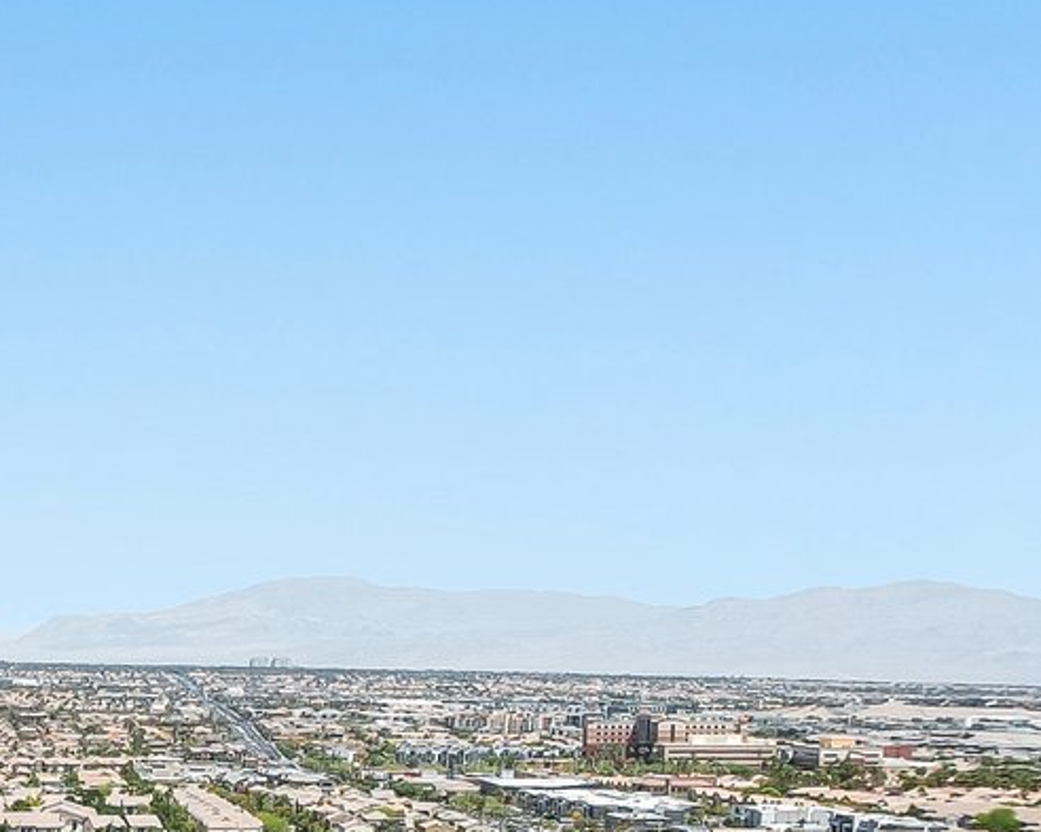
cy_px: 897
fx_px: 2648
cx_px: -95
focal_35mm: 86
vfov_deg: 17.3
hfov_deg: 21.2
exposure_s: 1/1500
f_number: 2.8
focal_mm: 8.4
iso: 100
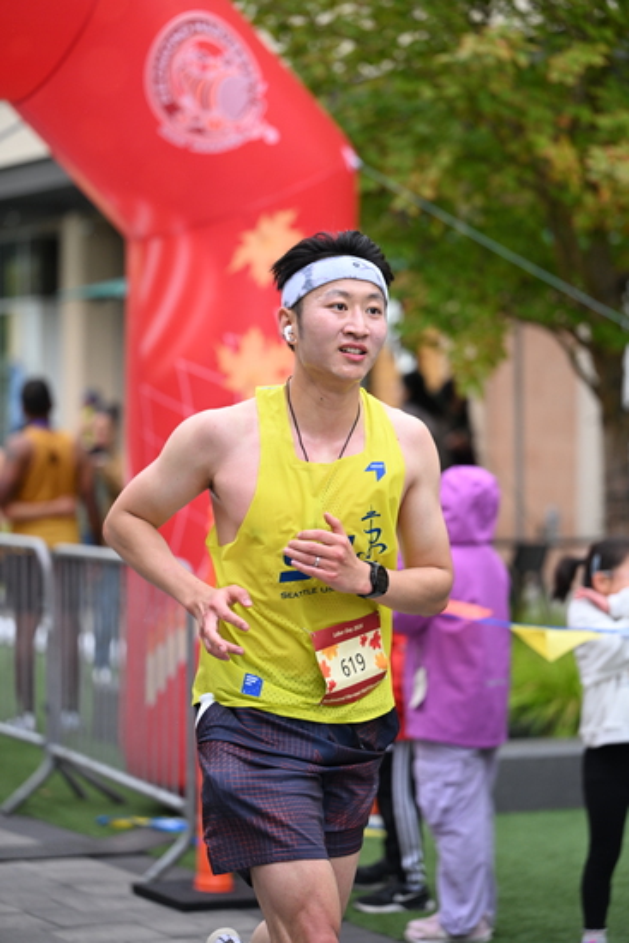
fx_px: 2881
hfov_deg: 12.5
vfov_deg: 18.6
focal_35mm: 110
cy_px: 472
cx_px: 314
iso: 1000
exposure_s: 1/1600
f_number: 2.8
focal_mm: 110
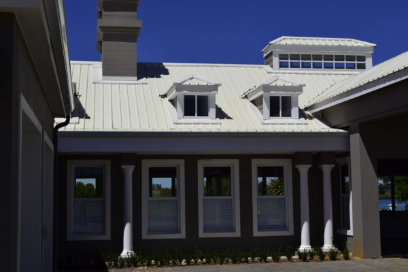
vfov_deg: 25.1
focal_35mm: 54
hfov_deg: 36.9
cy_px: 136
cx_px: 204
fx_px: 612
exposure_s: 1/1000
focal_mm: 36
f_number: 8
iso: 200
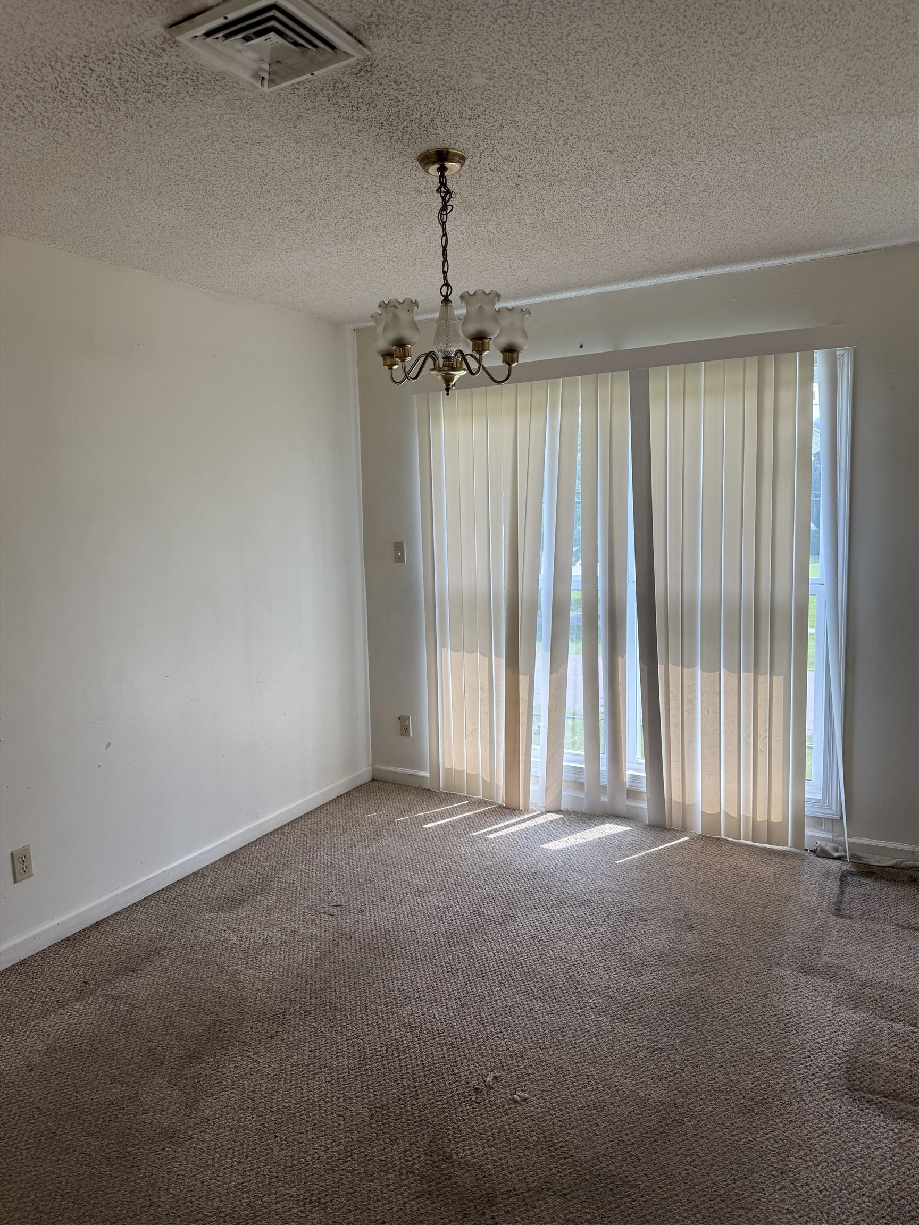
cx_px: 460
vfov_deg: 71.6
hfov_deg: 56.8
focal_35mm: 24
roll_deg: +0.8
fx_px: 850
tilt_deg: -4.3
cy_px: 612
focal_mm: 6.76
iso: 64
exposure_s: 1/279
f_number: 1.78
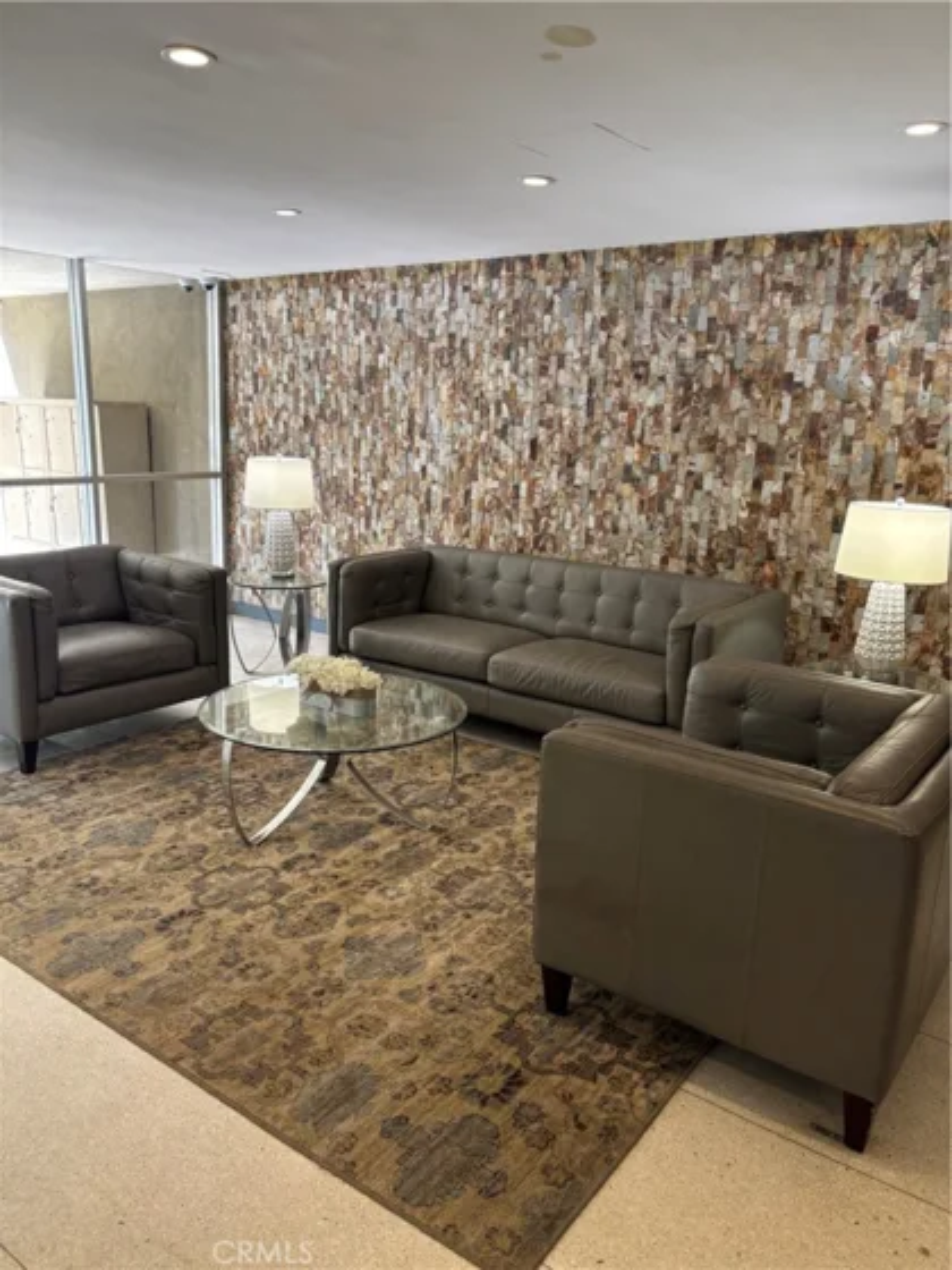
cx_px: 476
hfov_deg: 53.1
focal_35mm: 26
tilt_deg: -14.1
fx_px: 953
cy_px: 635
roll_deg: -2.0
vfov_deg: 67.3
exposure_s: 1/60
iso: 125
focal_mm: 5.96
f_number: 1.6
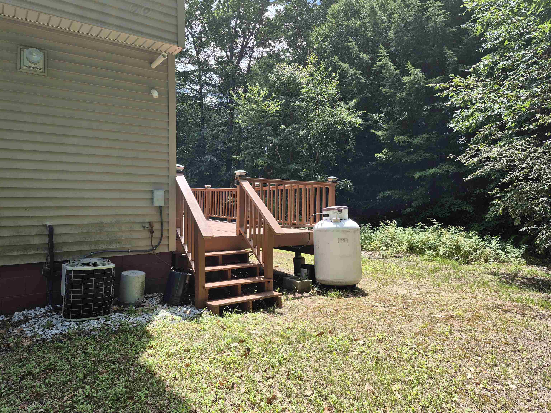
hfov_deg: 73.9
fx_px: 366
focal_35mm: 23
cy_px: 206
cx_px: 276
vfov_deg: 58.9
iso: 25
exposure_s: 1/678
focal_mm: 5.4
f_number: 1.8
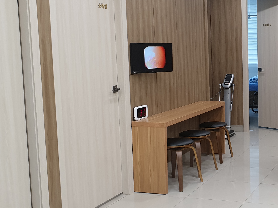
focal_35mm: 55
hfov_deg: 32.9
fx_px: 442
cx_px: 257
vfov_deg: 26.6
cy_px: 98
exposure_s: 1/60
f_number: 2.4
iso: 100
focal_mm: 4.3
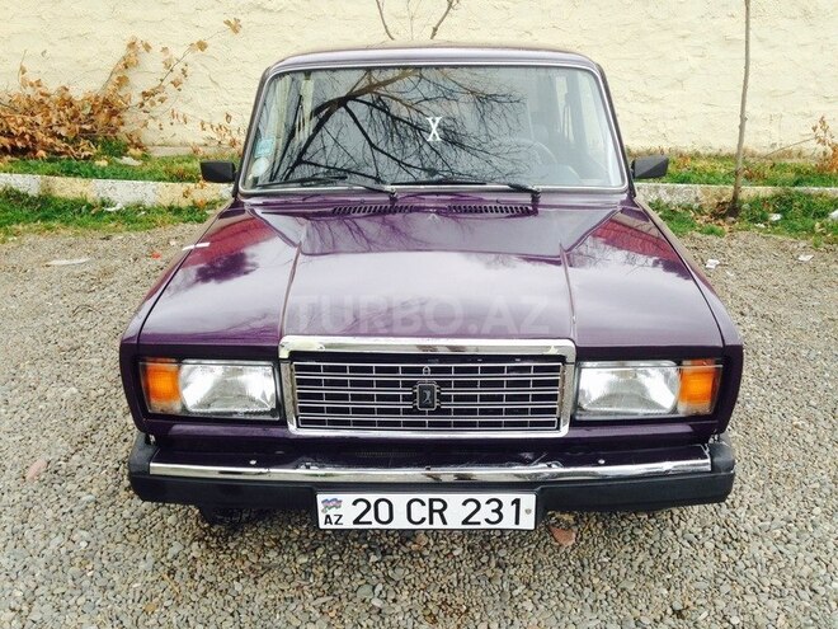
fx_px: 799
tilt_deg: -19.2
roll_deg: -0.9
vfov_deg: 42.9
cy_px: 314
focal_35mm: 33
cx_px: 419
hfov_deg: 55.4
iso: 50
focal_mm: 4.12
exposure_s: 1/120
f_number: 2.4
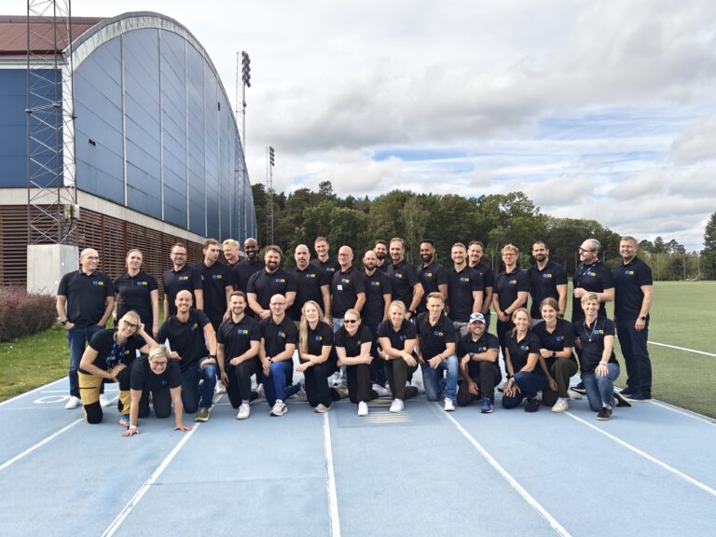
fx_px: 600
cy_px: 268
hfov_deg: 61.7
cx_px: 358
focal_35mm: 29
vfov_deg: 48.2
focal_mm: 5.59
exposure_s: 1/1979
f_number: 1.8
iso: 64
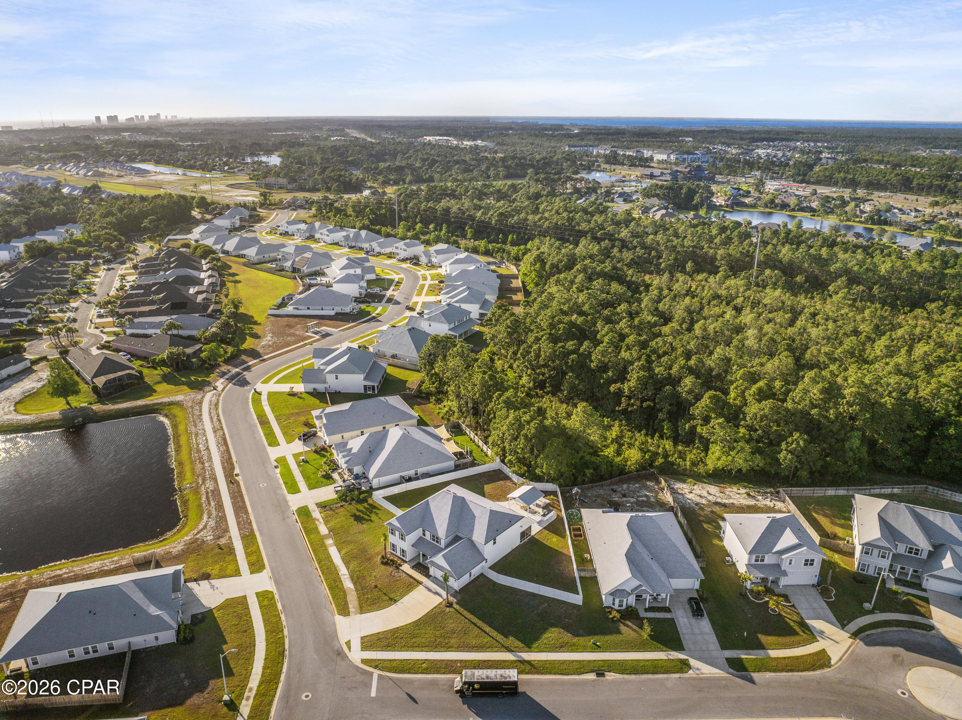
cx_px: 481
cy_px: 360
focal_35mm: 24
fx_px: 667
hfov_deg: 71.6
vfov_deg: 56.8
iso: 290
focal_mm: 12.29
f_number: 2.8
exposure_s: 1/120
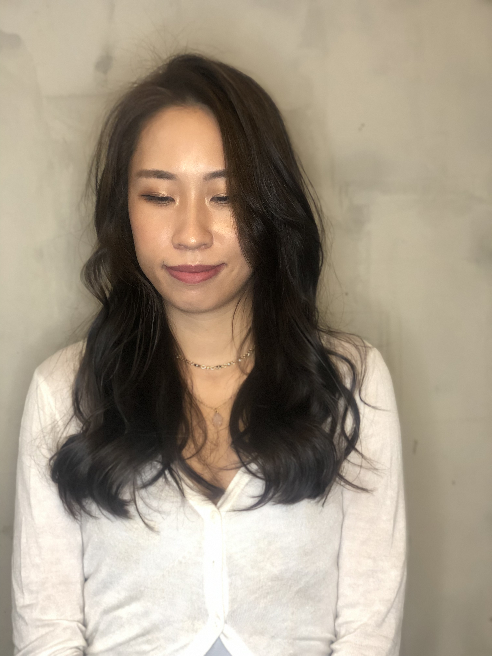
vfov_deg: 36.8
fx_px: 985
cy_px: 328
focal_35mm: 52
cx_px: 246
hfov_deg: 28.0
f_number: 2.4
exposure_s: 1/33
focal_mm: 6
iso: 125
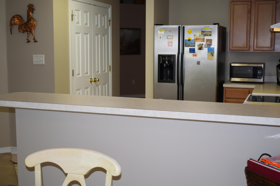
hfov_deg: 41.1
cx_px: 140
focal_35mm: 48
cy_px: 93
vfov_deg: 28.1
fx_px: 373
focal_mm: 32
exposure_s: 1/100
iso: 800
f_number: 5
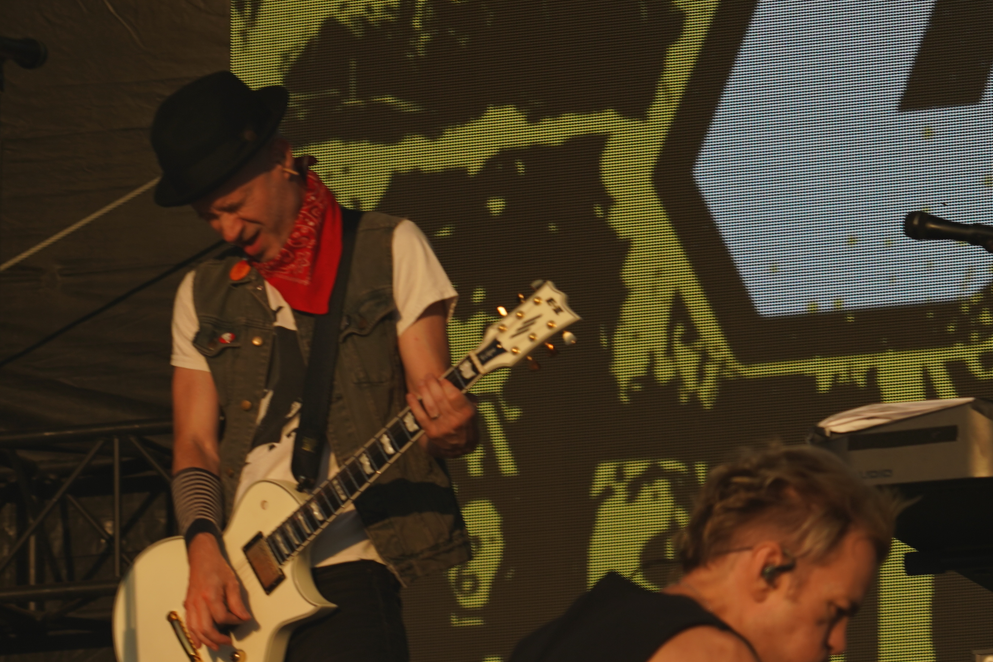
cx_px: 599
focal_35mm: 229
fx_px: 6316
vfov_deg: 6.0
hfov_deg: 9.0
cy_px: 590
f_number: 6.3
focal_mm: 105
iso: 100
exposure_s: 1/400
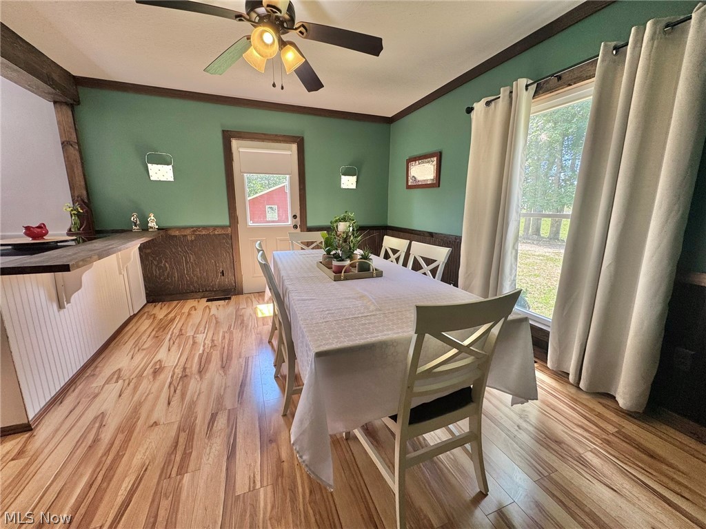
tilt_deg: -12.4
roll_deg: -0.3
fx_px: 286
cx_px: 353
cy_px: 264
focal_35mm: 14
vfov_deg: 85.7
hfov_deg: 102.1
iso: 64
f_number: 2.2
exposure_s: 1/120
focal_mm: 2.22
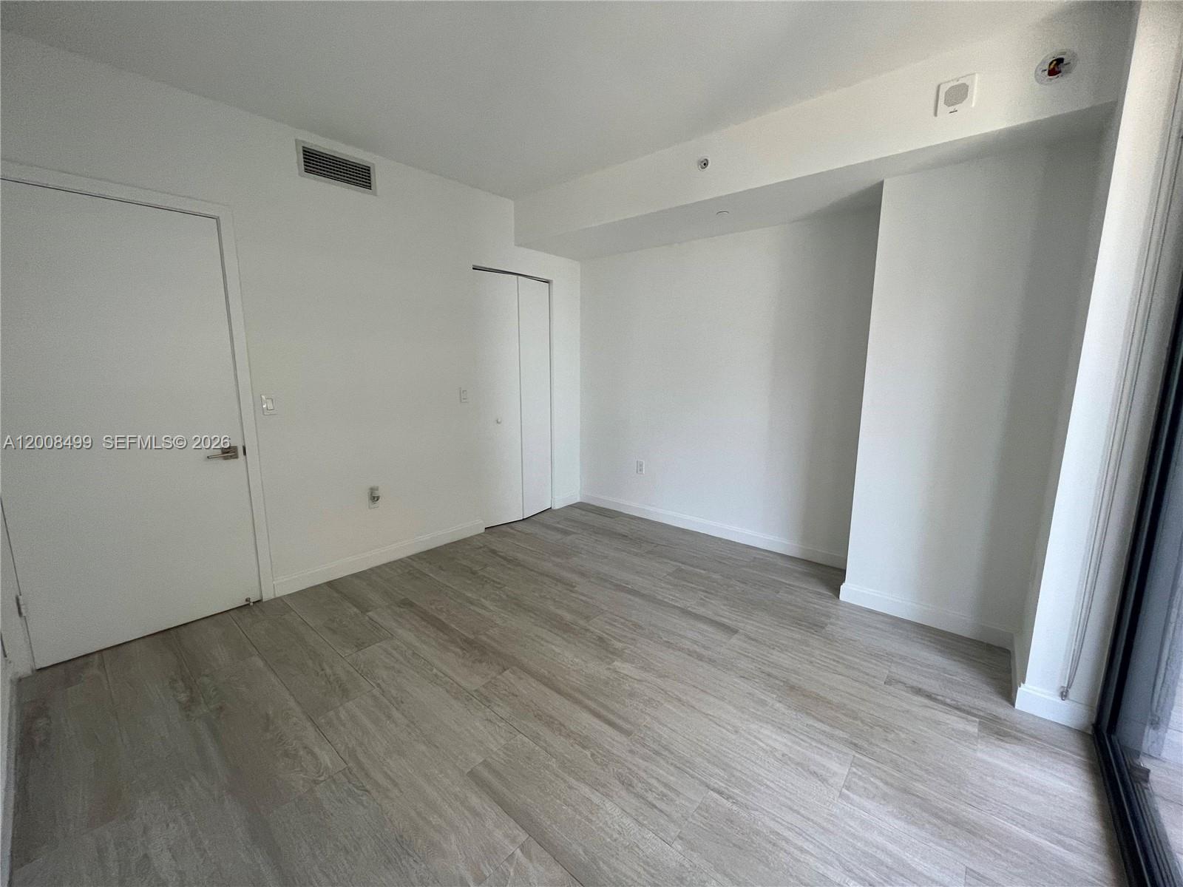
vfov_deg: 89.9
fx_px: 444
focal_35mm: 13
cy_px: 444
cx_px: 592
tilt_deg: -11.2
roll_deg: -0.3
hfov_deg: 106.2
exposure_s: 1/99
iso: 125
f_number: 1.8
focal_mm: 1.57
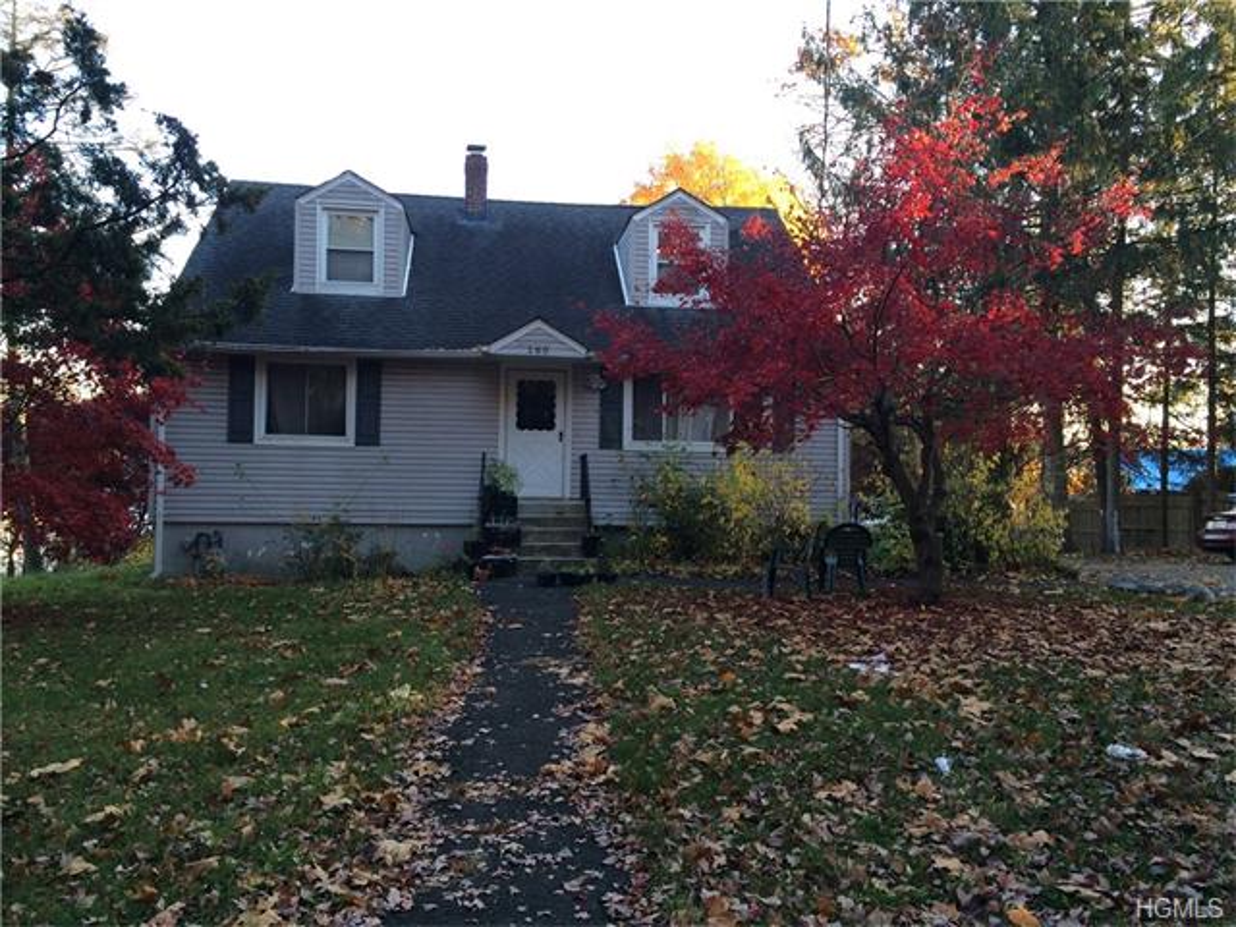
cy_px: 464
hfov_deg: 61.7
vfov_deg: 48.2
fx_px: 1035
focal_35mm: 29
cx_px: 618
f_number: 2.2
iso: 64
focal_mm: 4.15
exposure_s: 1/120
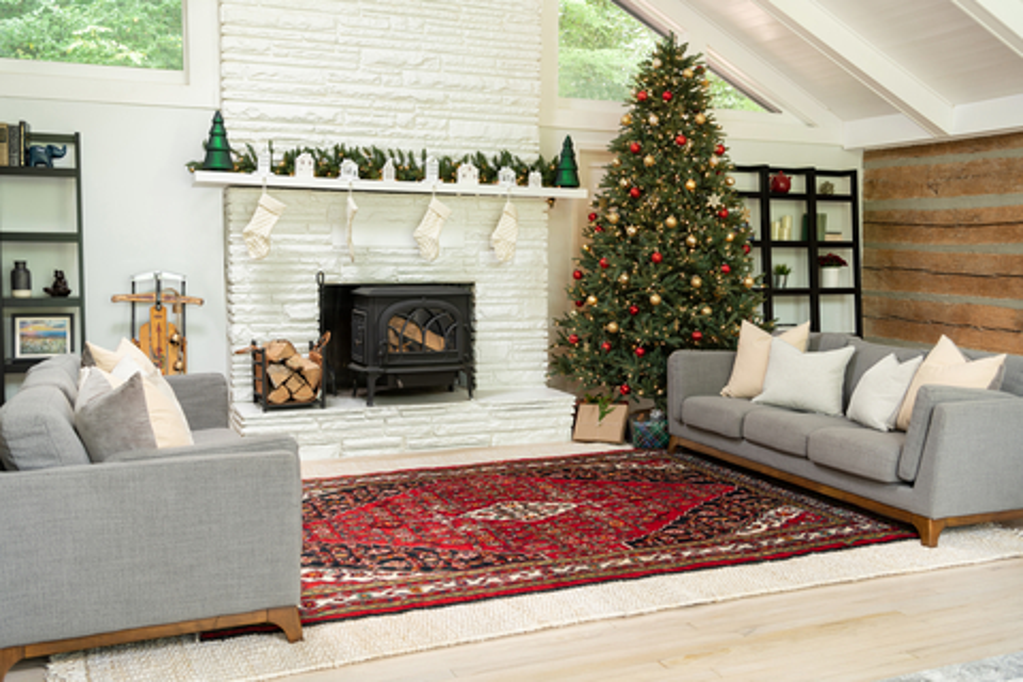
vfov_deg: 38.9
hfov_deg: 55.8
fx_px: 966
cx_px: 512
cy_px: 341
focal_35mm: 34
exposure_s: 1/13
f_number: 4.5
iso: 125
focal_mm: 34
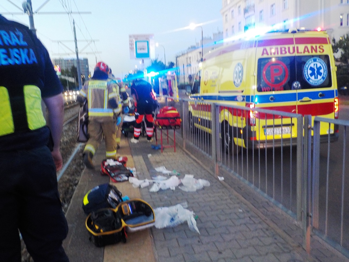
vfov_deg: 46.8
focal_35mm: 30
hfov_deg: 60.0
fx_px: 303
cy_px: 131
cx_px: 174
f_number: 3.3
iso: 400
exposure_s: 1/25
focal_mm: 4.1
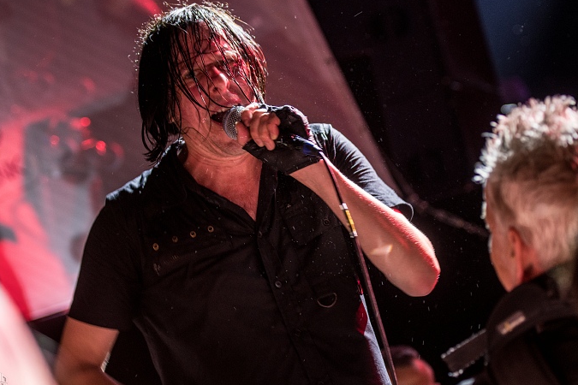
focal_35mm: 112
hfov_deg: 18.3
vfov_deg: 12.2
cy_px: 194
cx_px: 291
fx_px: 1798
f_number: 2.8
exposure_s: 1/100
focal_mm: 70
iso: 500
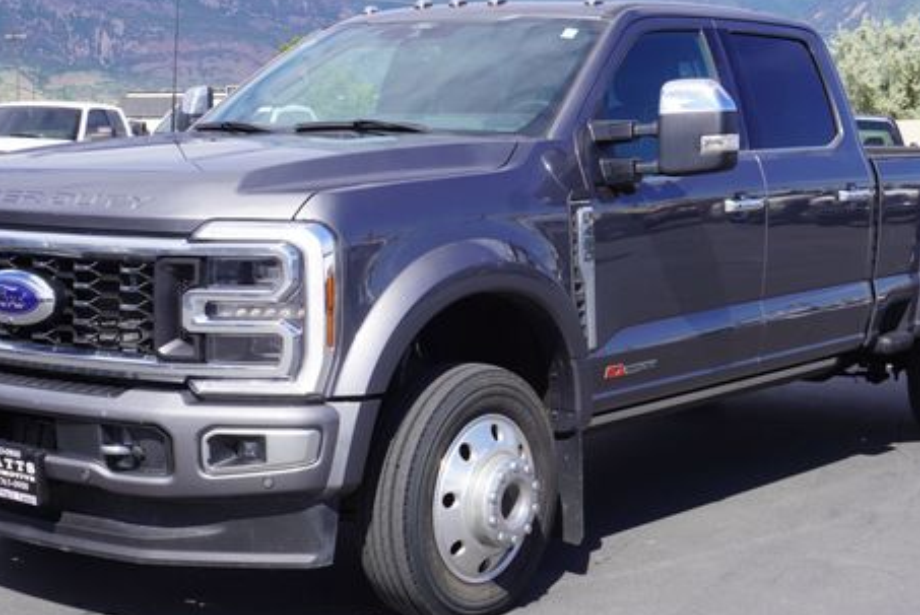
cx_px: 465
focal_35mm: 66
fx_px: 1681
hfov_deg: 30.6
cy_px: 323
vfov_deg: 20.7
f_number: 10
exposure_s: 1/125
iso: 100
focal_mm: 31
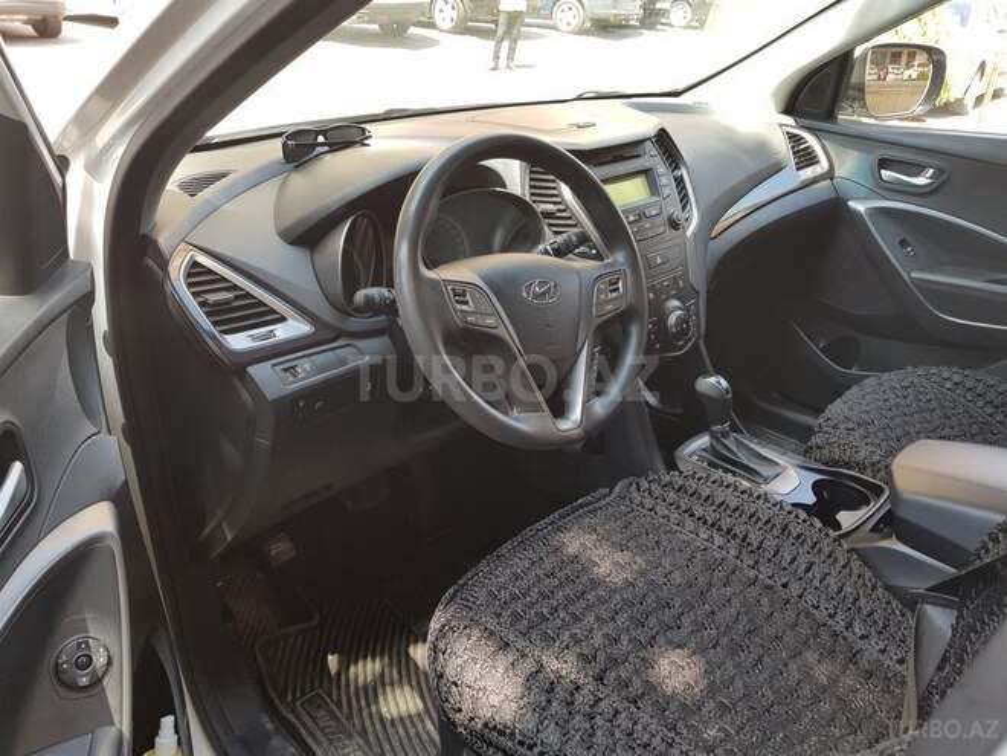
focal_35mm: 26
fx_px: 756
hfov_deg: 67.3
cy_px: 378
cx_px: 504
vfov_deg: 53.1
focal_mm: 4.2
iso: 50
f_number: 1.7
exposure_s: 1/100
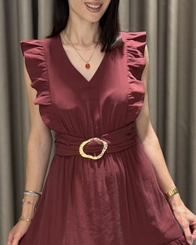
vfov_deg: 28.2
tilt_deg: -9.5
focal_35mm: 67
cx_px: 100
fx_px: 485
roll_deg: +0.6
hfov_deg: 22.8
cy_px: 97
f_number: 1.78
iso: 100
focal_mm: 6.76
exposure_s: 1/66
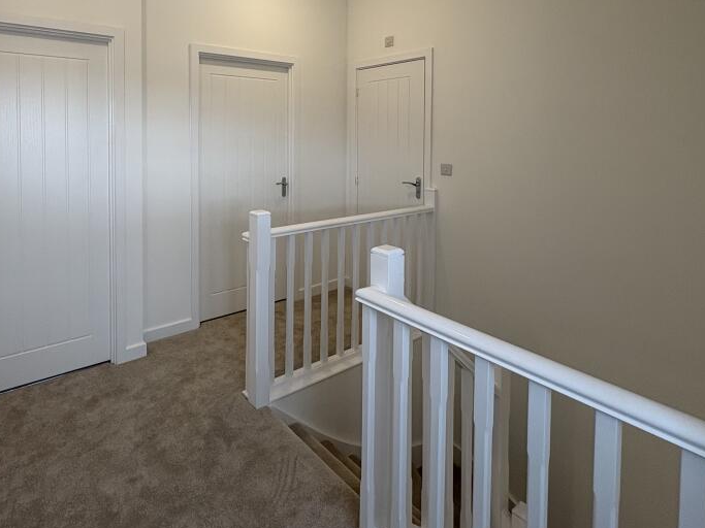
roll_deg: +0.4
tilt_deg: -0.5
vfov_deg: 60.7
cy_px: 146
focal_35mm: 21
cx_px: 271
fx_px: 428
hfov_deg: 77.8
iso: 80
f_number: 2.2
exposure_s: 1/100
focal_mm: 2.22
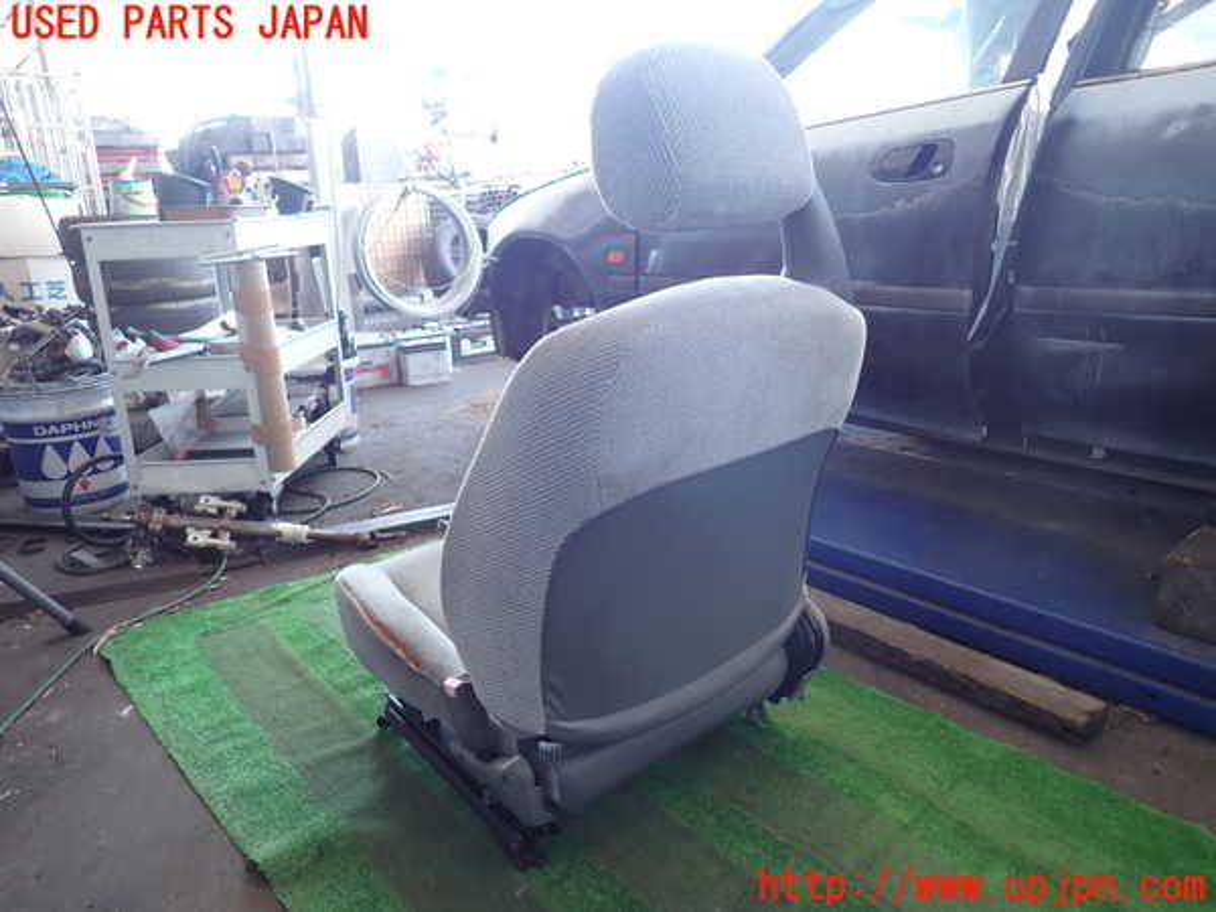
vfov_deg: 54.9
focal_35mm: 25
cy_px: 456
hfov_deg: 69.4
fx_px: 878
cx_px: 608
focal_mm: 4.5
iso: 200
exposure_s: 1/60
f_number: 2
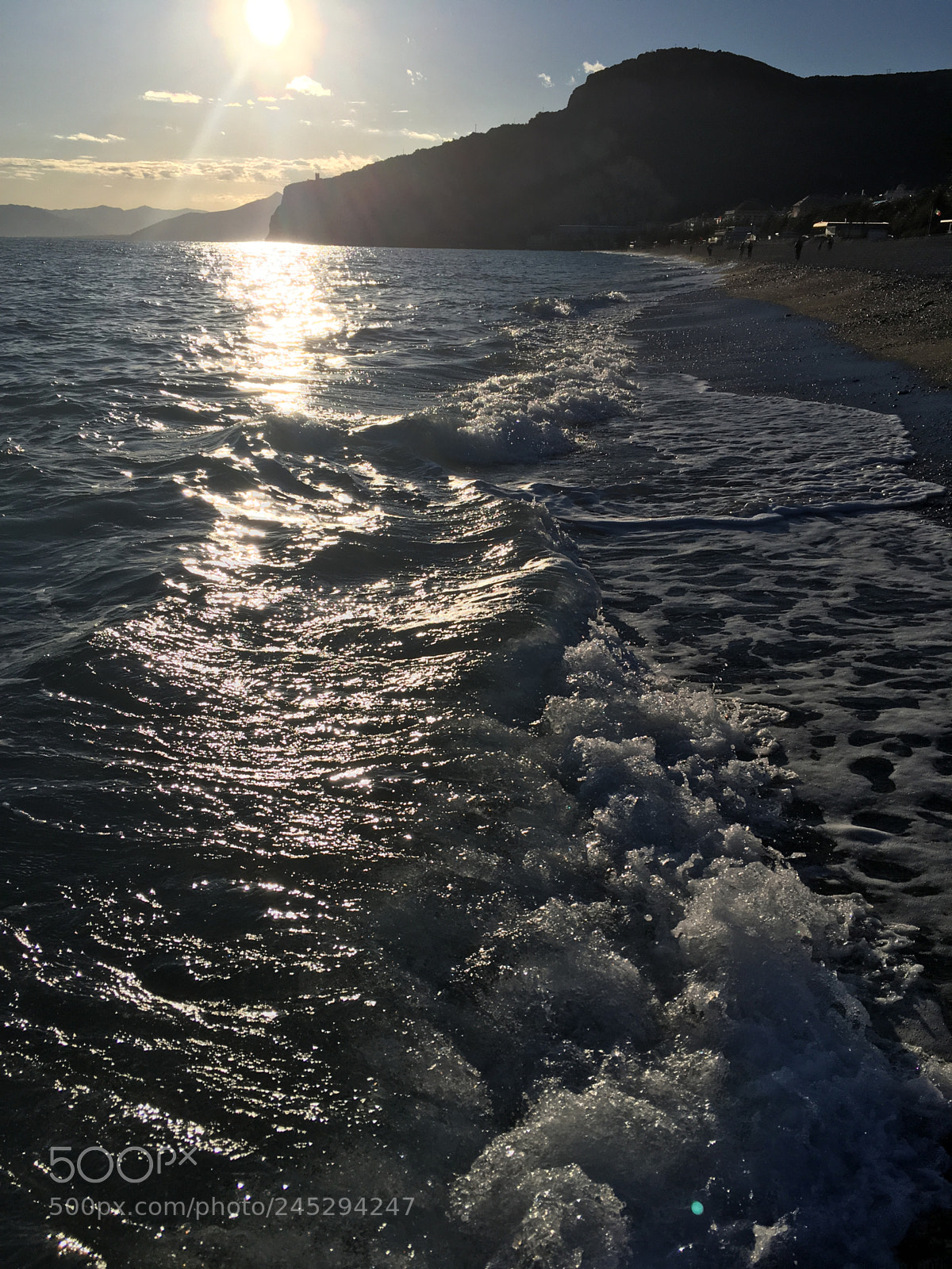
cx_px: 476
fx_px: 1063
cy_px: 634
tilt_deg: -19.6
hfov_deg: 48.2
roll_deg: -0.7
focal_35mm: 29
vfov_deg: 61.7
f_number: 2.2
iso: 25
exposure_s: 1/5917
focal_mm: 4.15
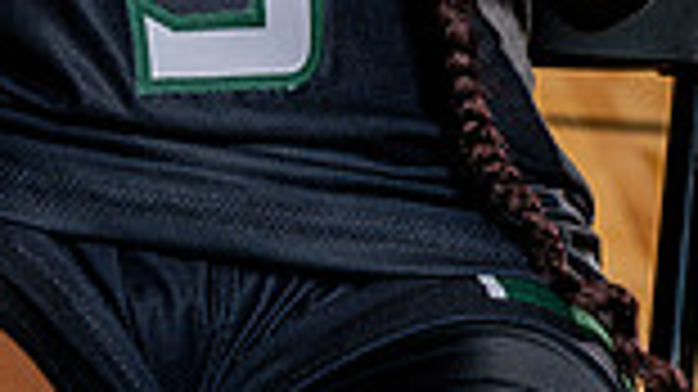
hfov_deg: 11.3
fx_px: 3533
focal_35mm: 191
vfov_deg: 6.0
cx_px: 221
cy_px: -608
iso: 200
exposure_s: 1/250
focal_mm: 63
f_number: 5.6
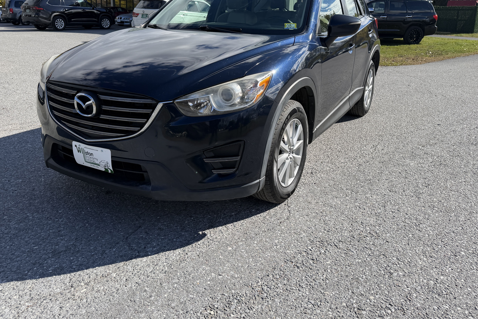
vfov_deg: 44.6
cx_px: 231
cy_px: 119
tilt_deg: -14.0
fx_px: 385
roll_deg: -1.0
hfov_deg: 63.6
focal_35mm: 29
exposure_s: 1/3953
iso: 80
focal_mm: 6.76
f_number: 1.78
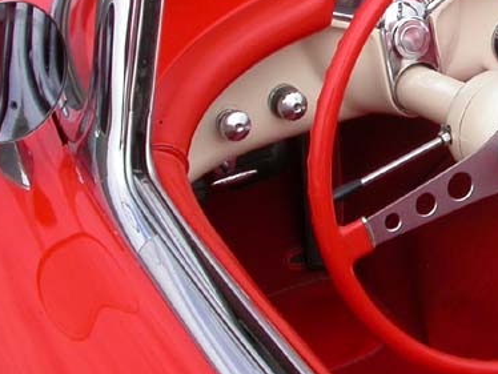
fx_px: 1497
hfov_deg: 17.7
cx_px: 642
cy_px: 45
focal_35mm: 104
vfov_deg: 14.1
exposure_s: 1/260
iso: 100
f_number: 6.7
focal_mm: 7.85
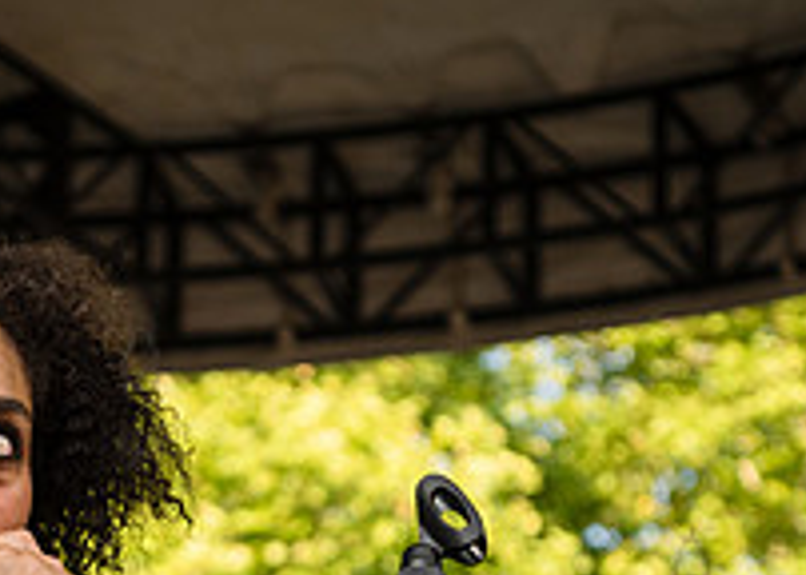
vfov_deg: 5.5
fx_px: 5925
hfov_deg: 7.8
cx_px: 379
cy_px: 683
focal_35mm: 259
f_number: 4.5
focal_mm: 70
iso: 400
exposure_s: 1/400
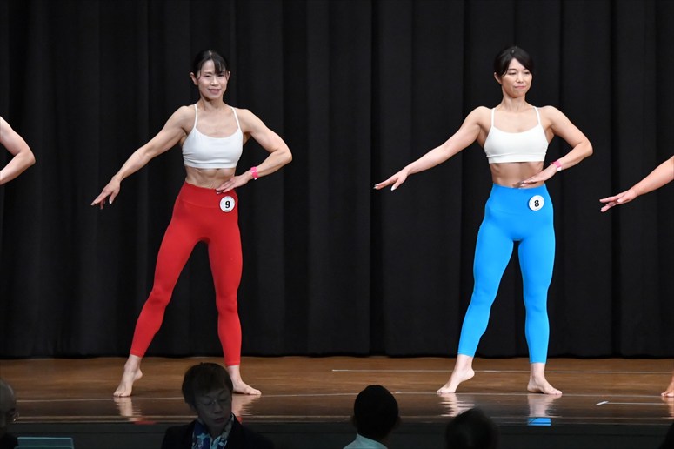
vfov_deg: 6.3
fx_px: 4061
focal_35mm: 217
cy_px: 224
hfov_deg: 9.5
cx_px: 337
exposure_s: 1/400
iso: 8000
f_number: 5.6
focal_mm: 145
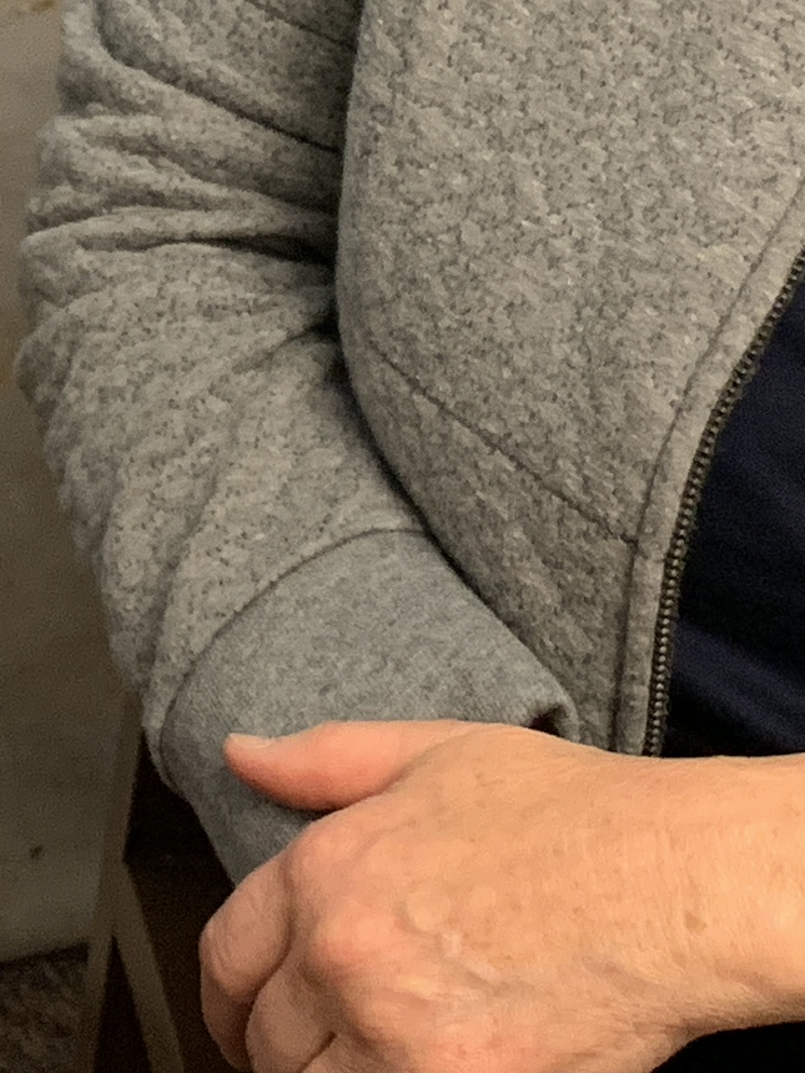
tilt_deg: -25.2
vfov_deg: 15.4
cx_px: -238
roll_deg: -4.5
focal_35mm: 121
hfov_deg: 11.9
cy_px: -353
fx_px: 3752
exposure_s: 1/60
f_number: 1.8
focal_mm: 4.25
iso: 250
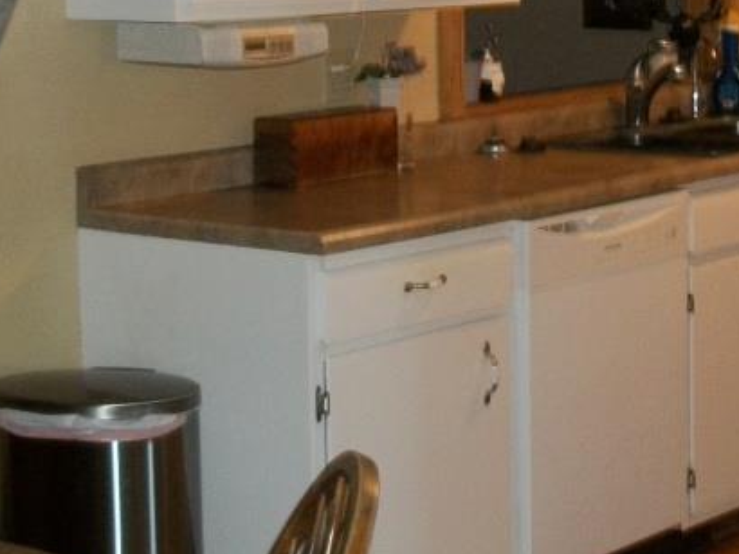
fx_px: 2134
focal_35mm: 100
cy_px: 106
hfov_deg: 19.7
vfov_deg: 14.7
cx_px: 375
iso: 160
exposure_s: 1/30
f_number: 2.9
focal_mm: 5.7
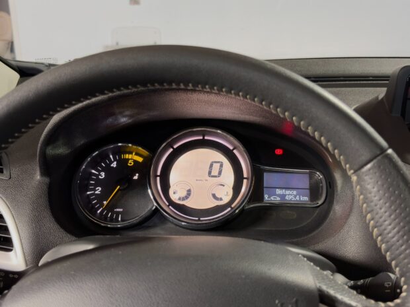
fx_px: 486
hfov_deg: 45.8
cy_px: 154
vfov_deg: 35.1
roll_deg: +0.2
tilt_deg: -17.2
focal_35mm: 41
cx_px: 205
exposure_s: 1/51
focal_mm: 5.96
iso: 160
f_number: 1.6
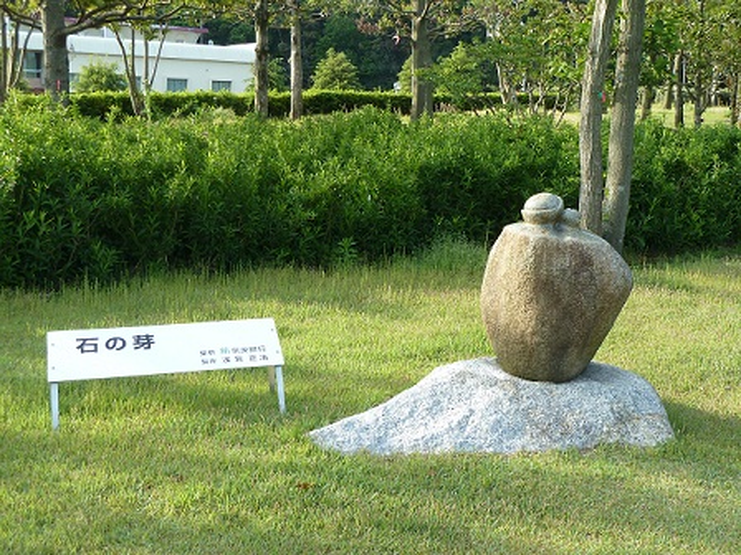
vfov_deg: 30.3
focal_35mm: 48
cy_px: 278
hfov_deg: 39.7
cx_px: 370
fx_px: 1028
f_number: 4
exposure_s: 1/125
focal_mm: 7.9
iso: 80
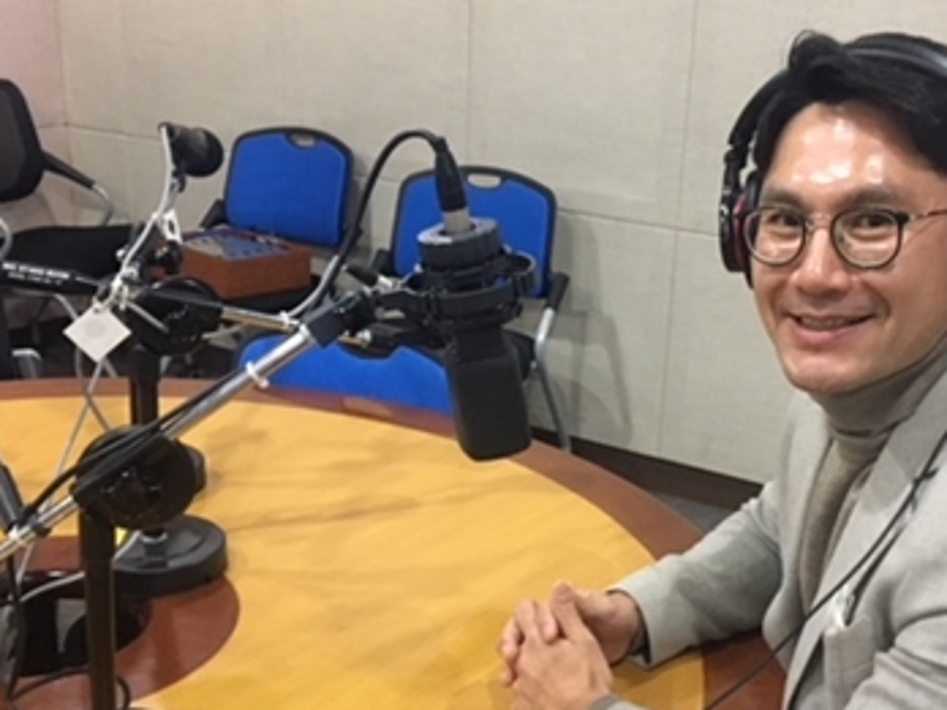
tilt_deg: -19.5
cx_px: 558
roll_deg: -3.6
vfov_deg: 29.0
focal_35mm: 50
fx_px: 1368
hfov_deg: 38.1
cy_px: 441
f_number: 2.2
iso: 200
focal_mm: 4.15
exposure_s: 1/17
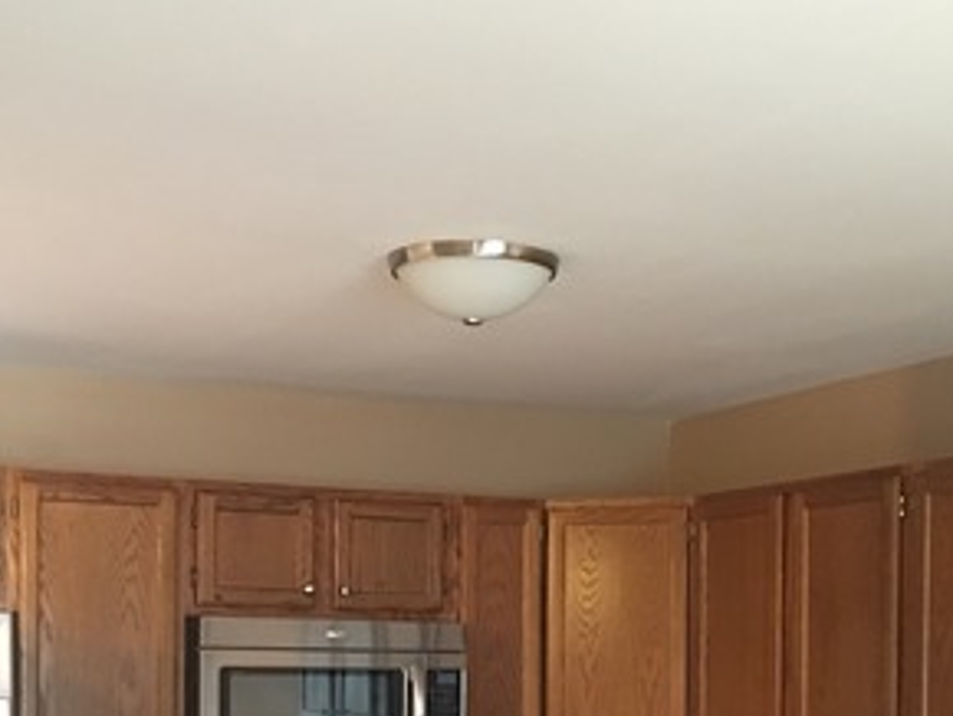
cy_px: 736
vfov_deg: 22.0
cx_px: 500
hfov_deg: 30.2
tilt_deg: -1.1
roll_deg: -0.8
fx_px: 1763
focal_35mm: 64
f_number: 2.2
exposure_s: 1/4
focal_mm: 4.15
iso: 160
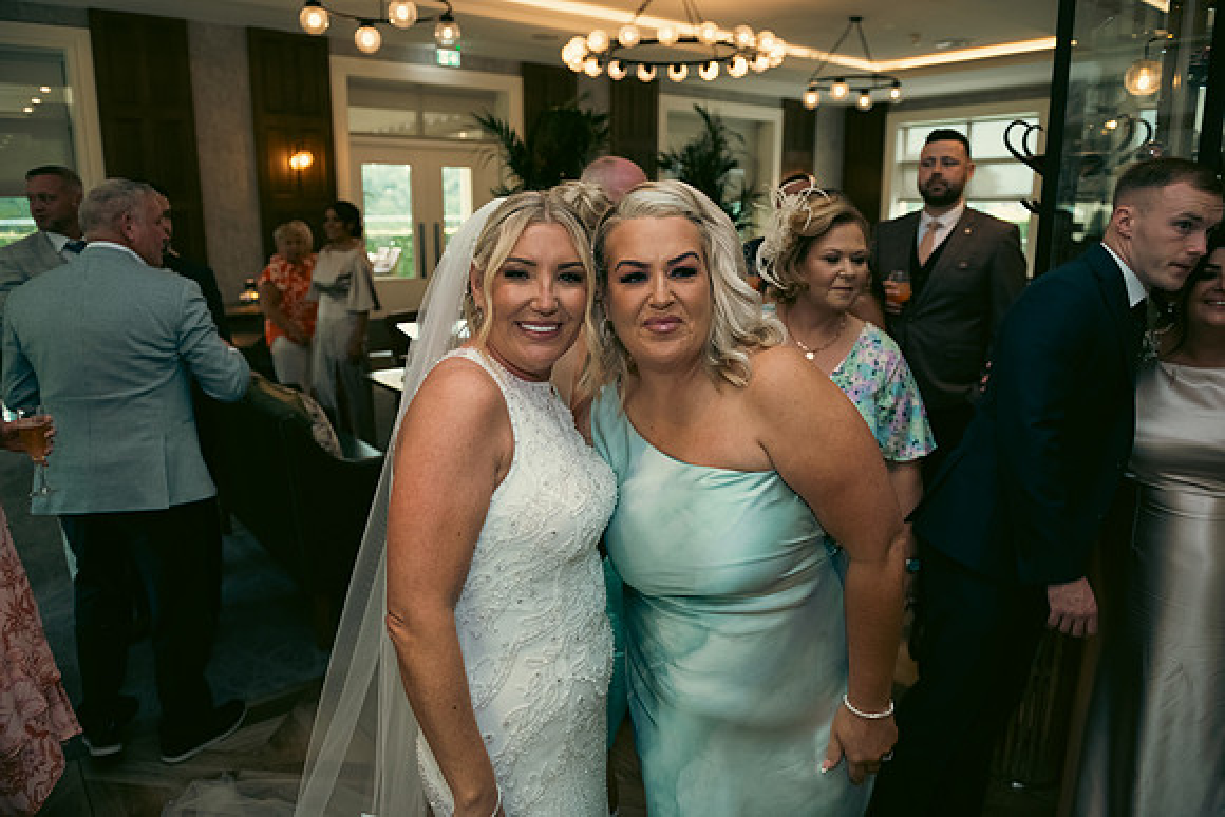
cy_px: 408
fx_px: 817
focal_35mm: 24
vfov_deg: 53.2
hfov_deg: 73.7
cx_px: 612
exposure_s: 1/160
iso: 800
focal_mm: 24
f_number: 3.5
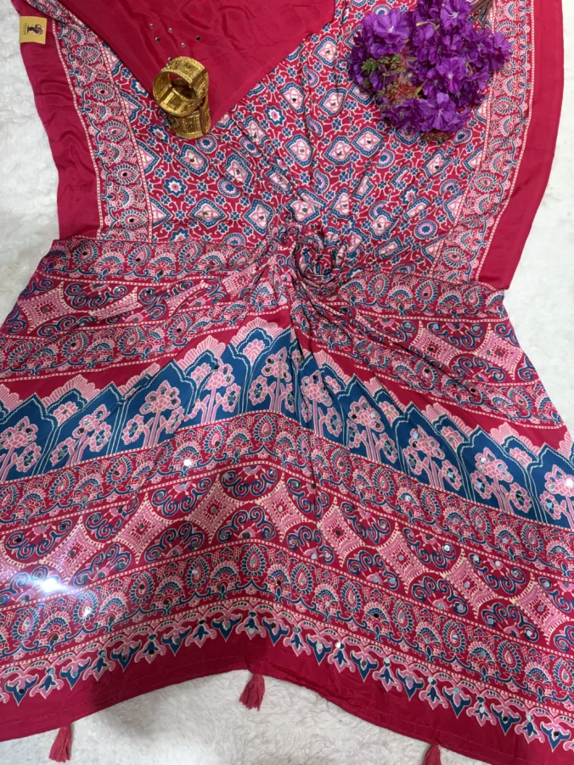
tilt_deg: -75.6
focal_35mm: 26
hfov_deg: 53.1
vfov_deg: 67.3
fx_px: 575
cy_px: 382
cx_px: 287
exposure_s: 1/100
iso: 80
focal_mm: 5.96
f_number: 1.6
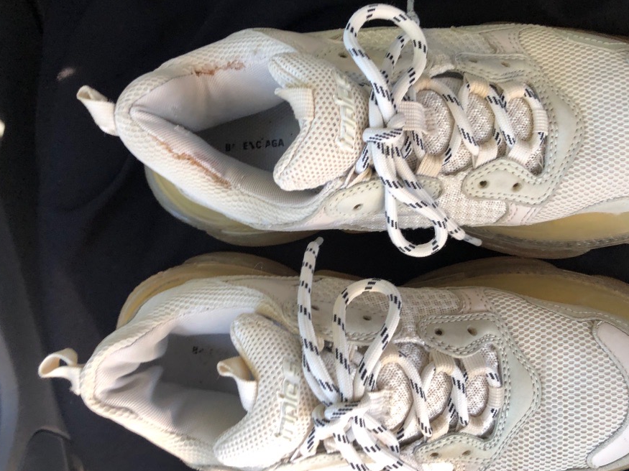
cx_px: 349
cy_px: 233
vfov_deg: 44.2
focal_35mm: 32
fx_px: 581
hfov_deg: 56.7
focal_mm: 3.99
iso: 32
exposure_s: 1/30
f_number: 1.8
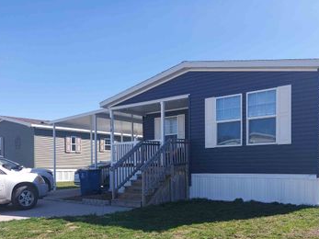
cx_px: 187
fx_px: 332
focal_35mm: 36
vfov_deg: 38.9
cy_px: 171
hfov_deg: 51.1
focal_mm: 4.6
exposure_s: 1/1004
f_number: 2
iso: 50
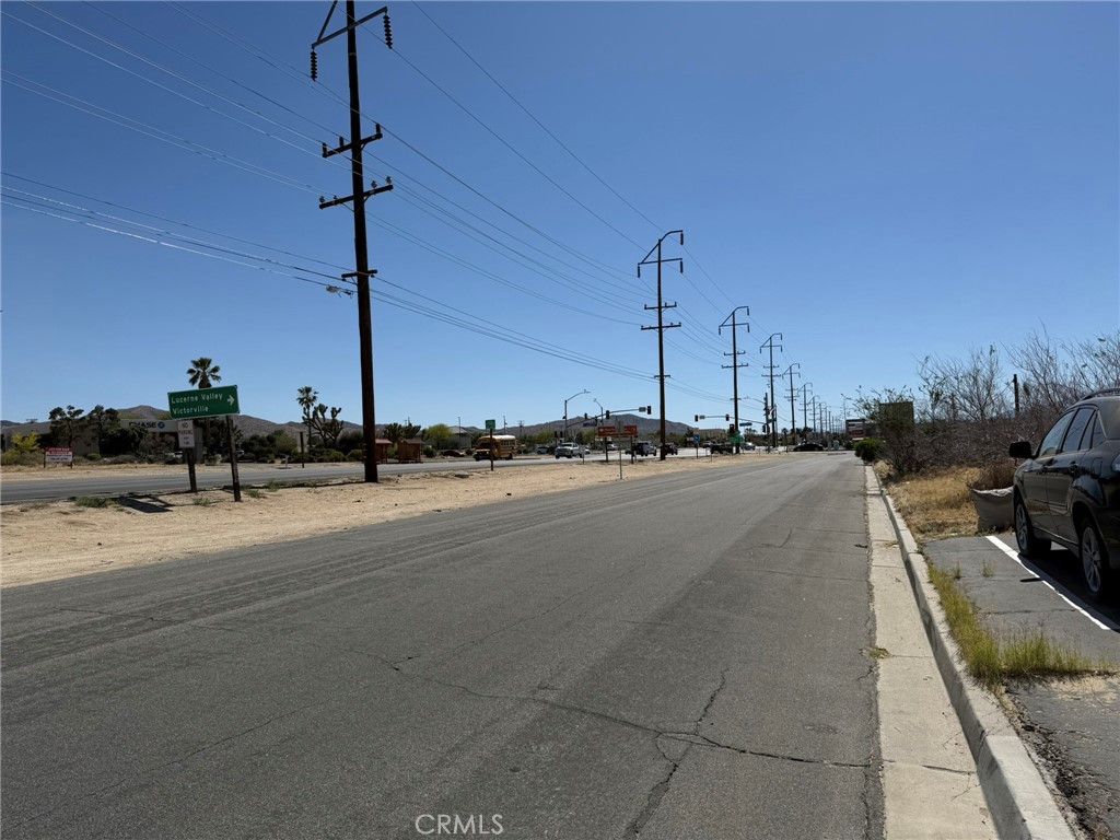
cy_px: 420
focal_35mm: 24
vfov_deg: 56.8
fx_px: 777
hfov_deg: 71.6
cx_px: 560
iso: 80
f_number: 1.78
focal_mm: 6.76
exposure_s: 1/10309
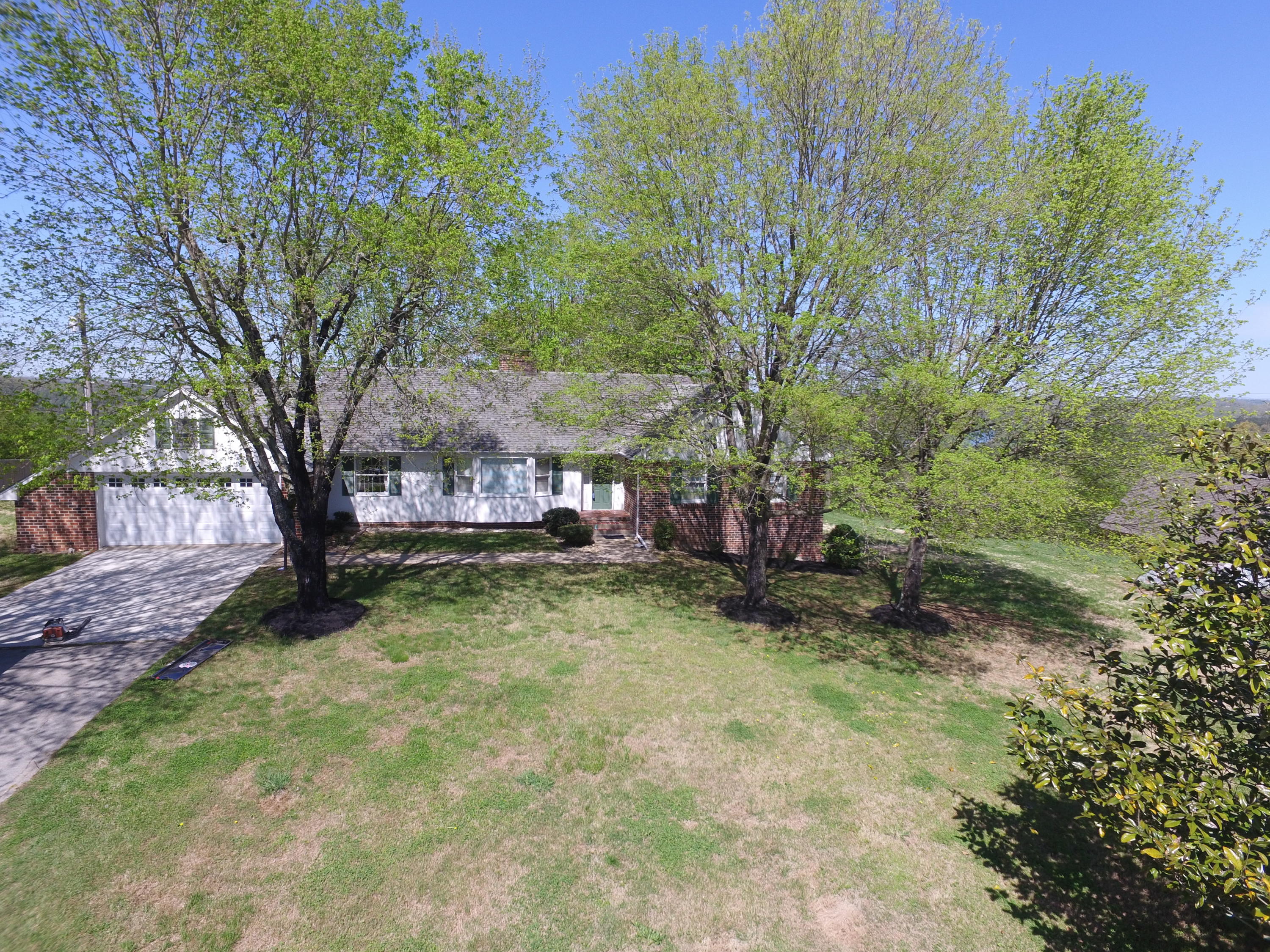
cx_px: 635
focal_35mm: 20
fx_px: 734
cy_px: 476
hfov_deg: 81.7
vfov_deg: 66.0
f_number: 2.8
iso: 100
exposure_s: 1/713
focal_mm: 3.61
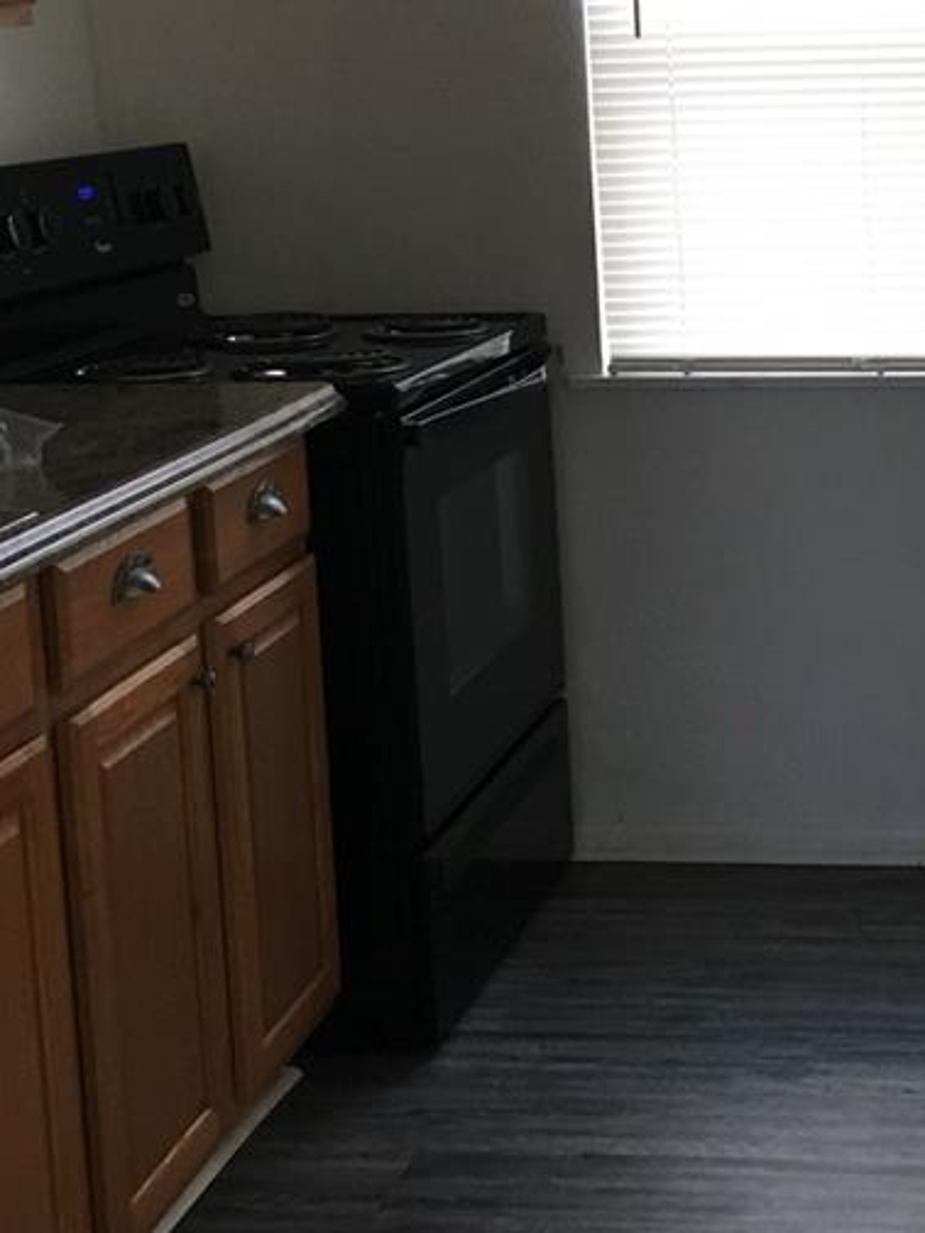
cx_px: 847
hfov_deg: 20.8
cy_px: 450
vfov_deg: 28.0
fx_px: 2458
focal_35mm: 69
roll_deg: +2.4
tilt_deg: -9.8
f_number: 2.2
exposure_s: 1/30
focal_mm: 4.15
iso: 100
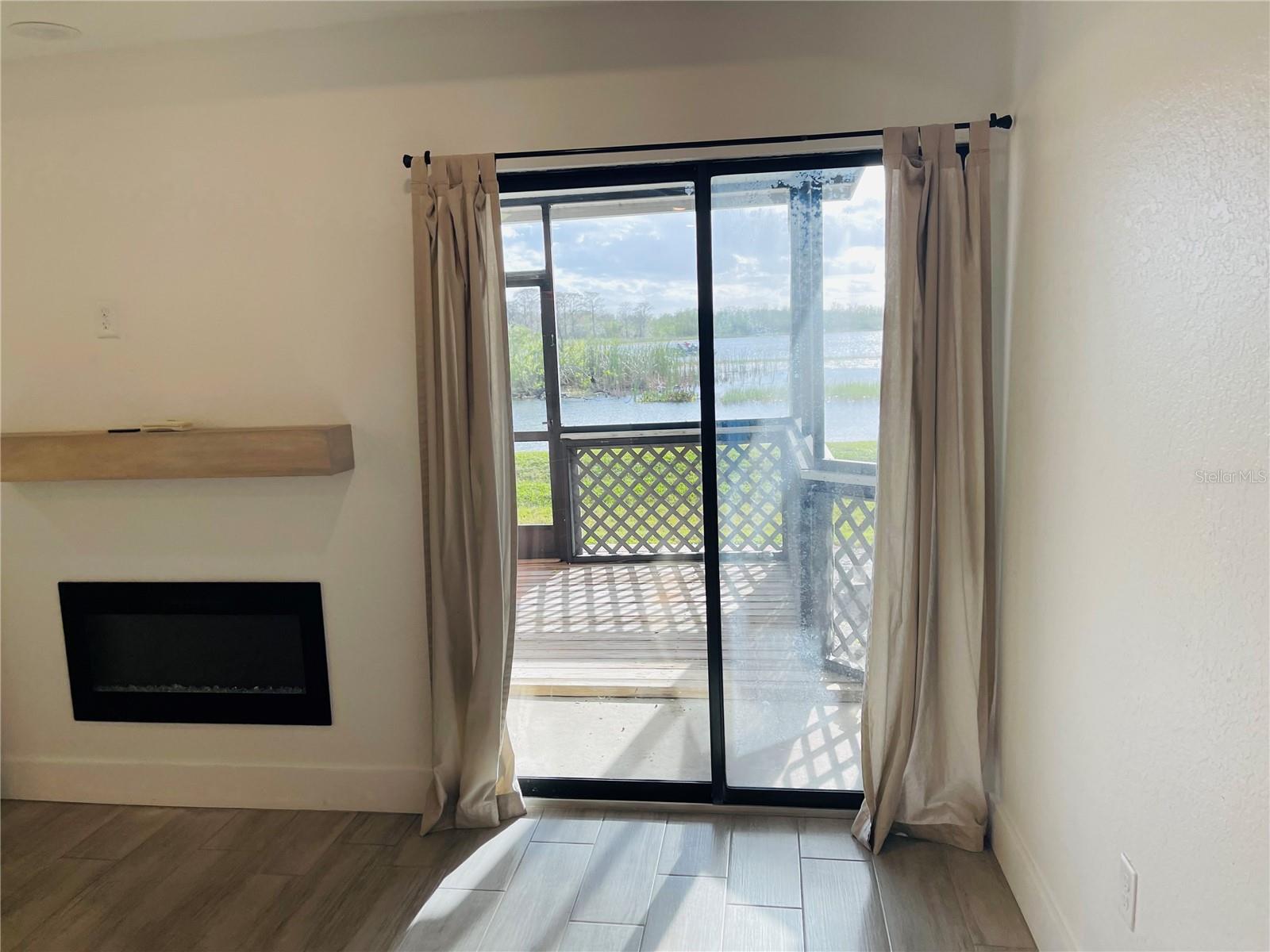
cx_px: 635
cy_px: 476
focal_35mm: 26
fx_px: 954
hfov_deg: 67.3
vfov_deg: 53.1
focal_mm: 5.1
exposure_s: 1/332
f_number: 1.6
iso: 32
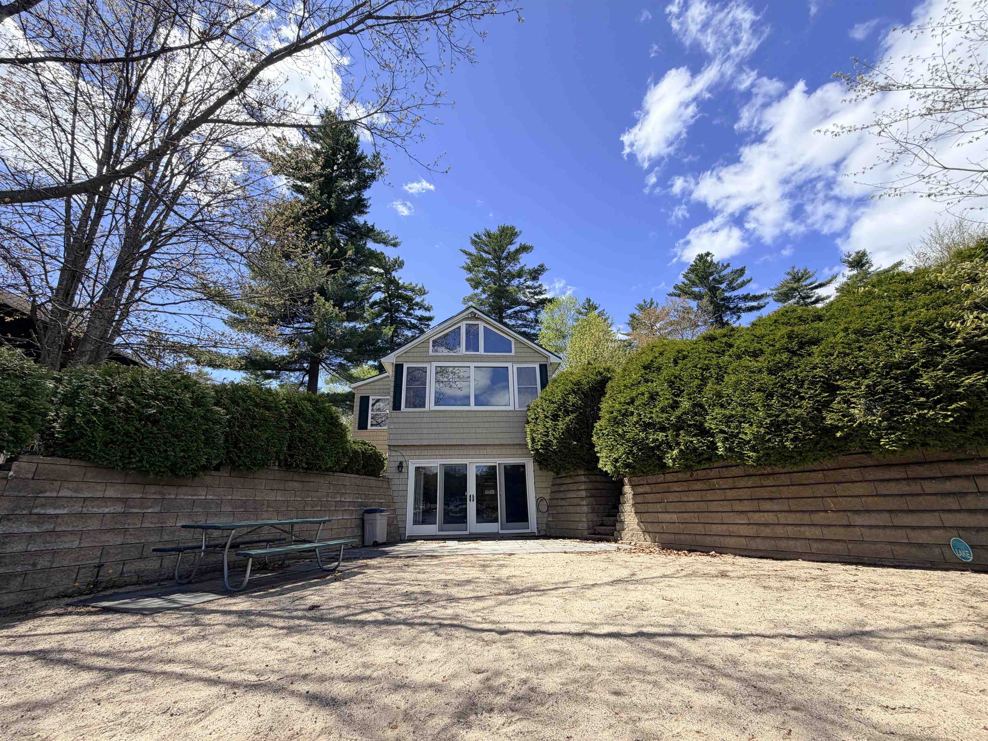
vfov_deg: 85.7
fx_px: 400
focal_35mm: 14
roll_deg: +1.3
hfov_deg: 102.1
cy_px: 370
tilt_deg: +19.6
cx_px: 494
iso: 25
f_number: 2.2
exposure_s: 1/770
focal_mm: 2.22
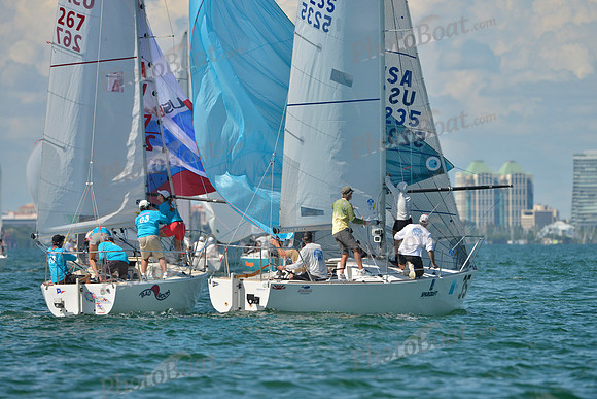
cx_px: 298
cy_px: 200
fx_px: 6635
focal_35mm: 400
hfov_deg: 5.2
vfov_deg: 3.4
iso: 200
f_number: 6.3
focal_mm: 400
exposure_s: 1/1250
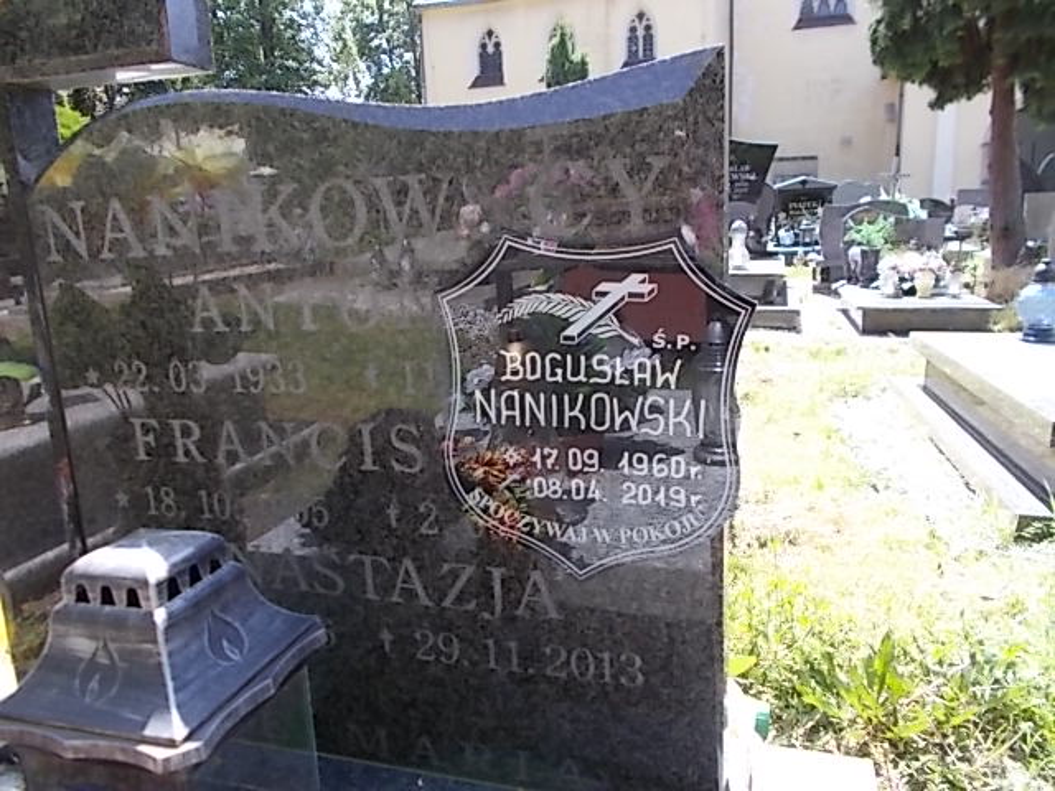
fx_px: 792
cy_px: 396
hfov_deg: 67.3
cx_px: 528
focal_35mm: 26
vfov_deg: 53.1
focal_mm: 4.6
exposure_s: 1/160
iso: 80
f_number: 3.2
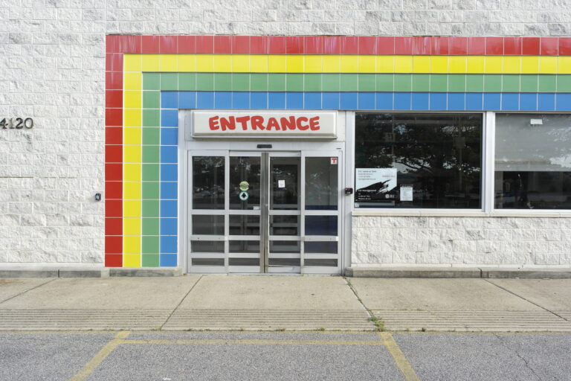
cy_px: 190
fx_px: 476
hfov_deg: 61.9
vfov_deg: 43.6
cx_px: 286
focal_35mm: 30
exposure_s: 1/160
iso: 100
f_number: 5
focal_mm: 20
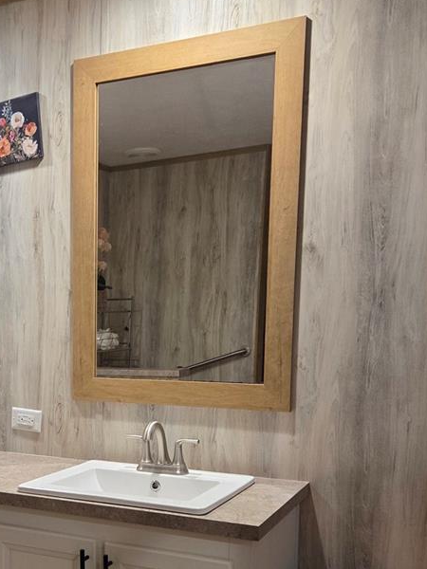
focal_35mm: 46
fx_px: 757
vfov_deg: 40.1
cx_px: 84
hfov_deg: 30.7
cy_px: 426
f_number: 1.8
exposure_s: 1/120
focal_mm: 5.4
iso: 250
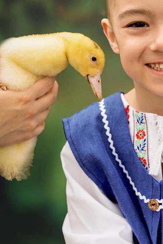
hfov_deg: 21.0
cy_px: 105
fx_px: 434
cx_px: 135
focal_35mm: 64
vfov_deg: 31.4
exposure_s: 1/1000
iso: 100
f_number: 2.5
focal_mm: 35
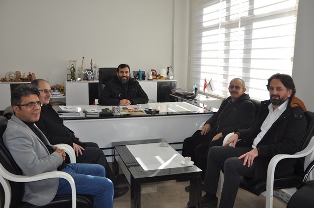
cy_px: 104
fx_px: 314
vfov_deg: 36.8
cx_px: 157
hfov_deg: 53.2
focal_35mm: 36
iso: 200
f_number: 4.5
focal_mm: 24
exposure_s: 1/200
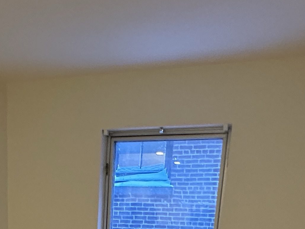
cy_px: 349
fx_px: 485
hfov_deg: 34.2
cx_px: 76
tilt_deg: -16.9
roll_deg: -1.2
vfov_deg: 21.8
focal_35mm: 55
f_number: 2.2
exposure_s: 1/60
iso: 640
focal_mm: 2.22
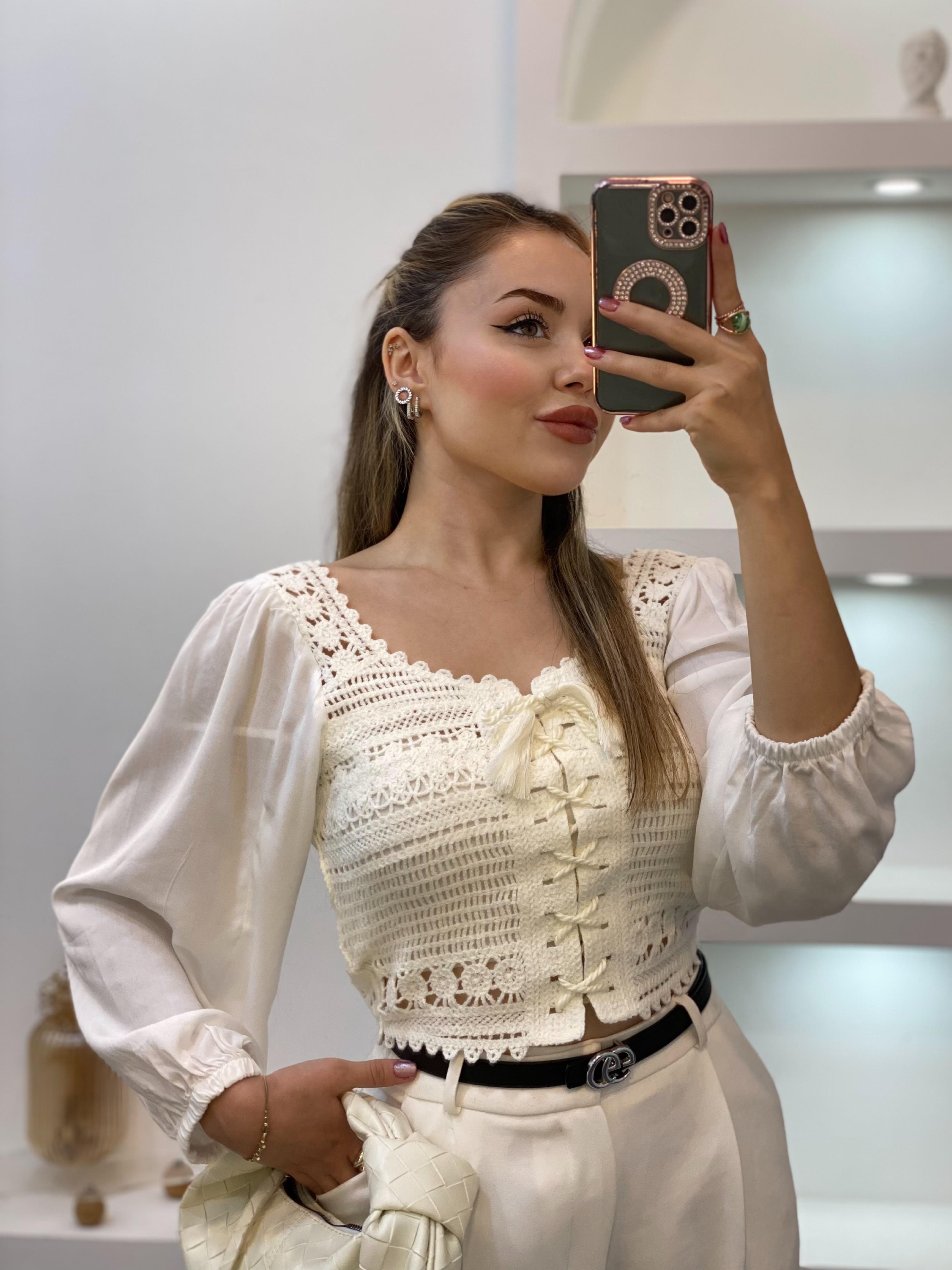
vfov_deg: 36.2
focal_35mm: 53
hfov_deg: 27.5
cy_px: 624
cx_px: 485
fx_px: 1943
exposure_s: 1/100
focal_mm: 6
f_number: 2
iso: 80
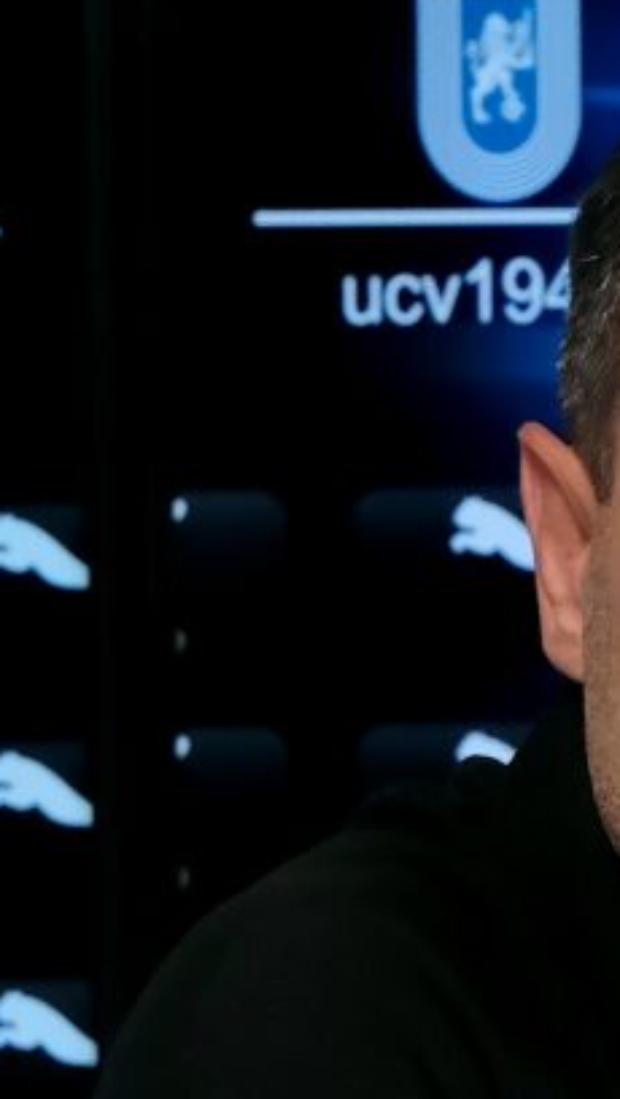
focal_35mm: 431
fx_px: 12576
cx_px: 1356
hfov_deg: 2.8
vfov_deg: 5.0
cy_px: 1075
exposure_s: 1/125
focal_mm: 80
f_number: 7.1
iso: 2500
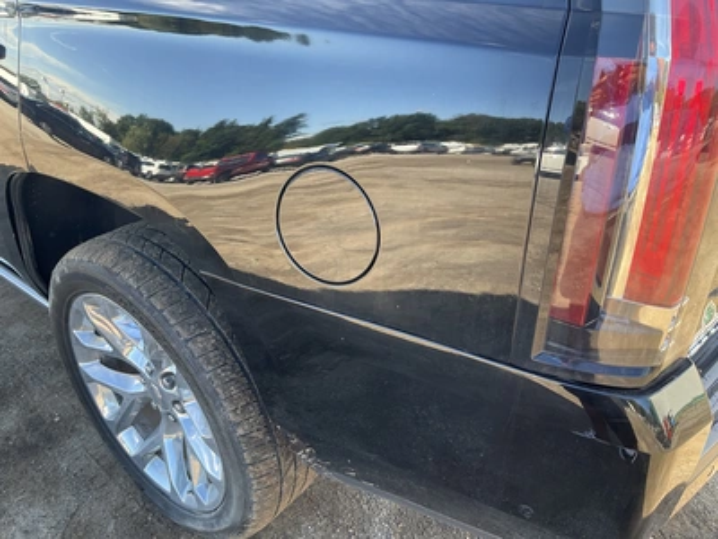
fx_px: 602
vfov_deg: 48.2
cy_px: 270
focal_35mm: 29
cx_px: 359
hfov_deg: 61.7
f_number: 1.8
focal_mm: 3
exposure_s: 1/122
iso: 25
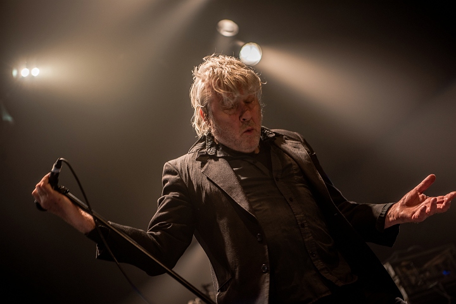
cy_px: 152
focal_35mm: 70
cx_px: 228
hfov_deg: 28.8
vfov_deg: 19.5
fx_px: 887
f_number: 2.8
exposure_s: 1/80
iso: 200
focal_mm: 70
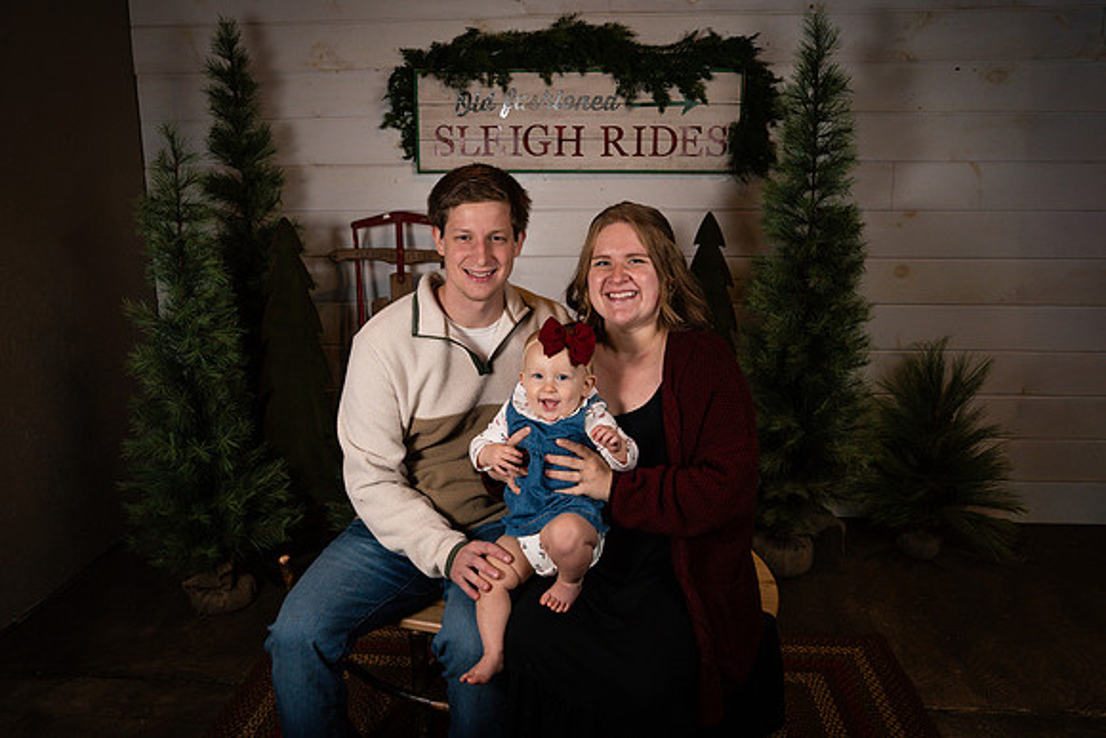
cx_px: 552
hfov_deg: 66.3
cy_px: 379
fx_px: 847
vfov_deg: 47.1
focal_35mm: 28
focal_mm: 25
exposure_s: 1/250
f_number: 5.6
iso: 320
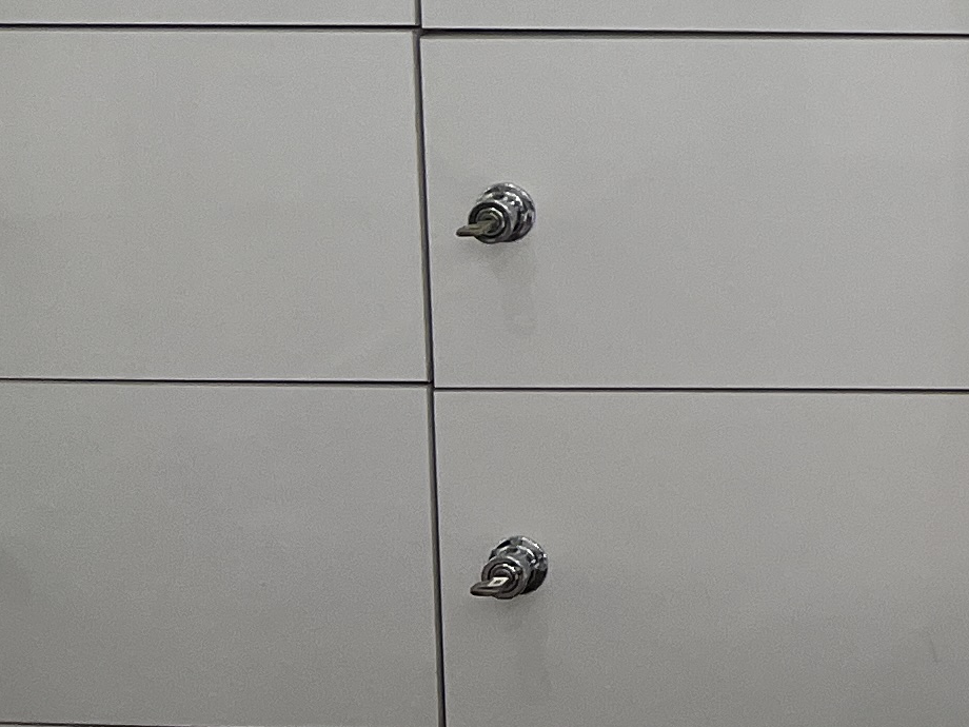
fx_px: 3191
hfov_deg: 14.0
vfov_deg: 12.1
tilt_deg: -4.3
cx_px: 2054
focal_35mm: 114
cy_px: -531
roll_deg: +0.1
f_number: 1.5
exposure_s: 1/120
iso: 100
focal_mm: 5.7
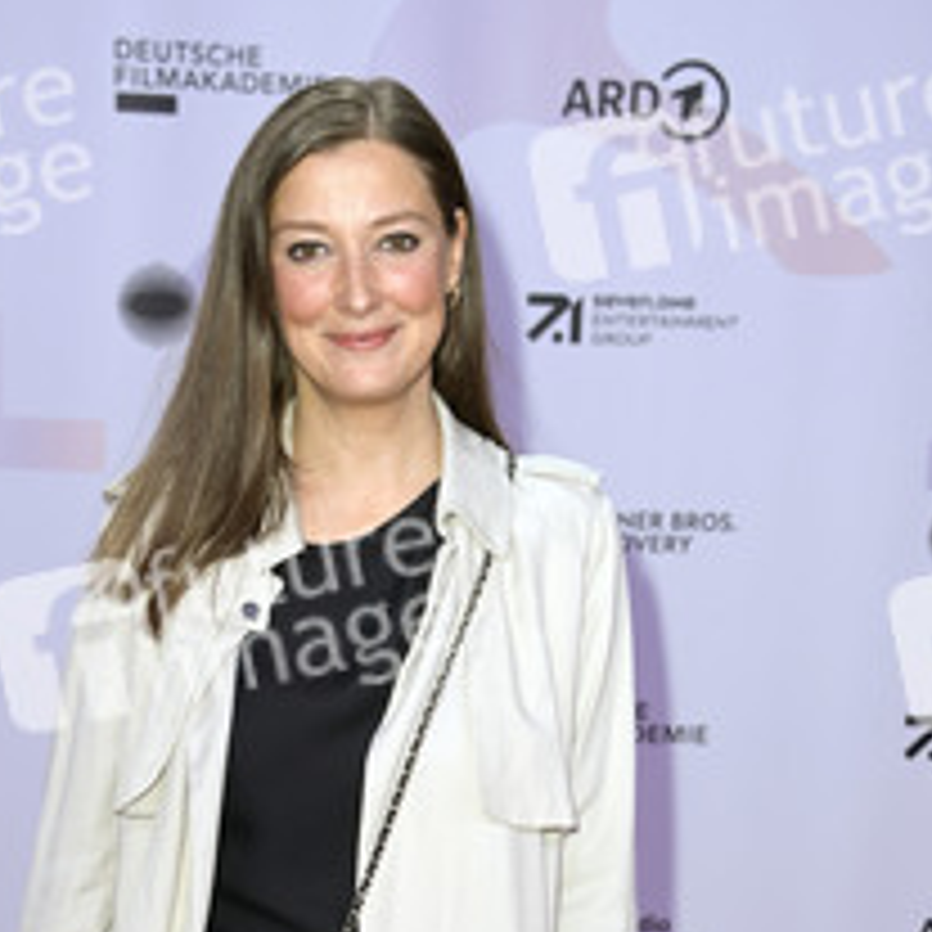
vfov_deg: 18.0
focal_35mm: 95
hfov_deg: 18.3
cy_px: 851
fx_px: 2894
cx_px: 351
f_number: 5.6
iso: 400
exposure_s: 1/250
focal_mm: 58
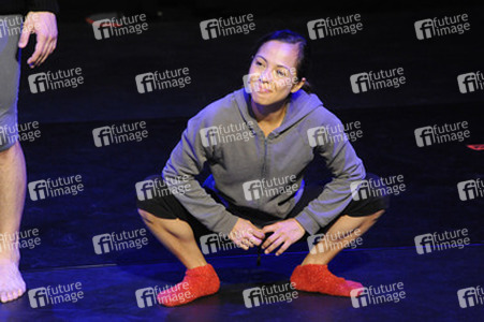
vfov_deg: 6.5
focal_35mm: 210
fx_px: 2821
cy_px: 161
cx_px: 242
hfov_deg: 9.8
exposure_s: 1/100
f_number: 5.6
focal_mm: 210
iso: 6400
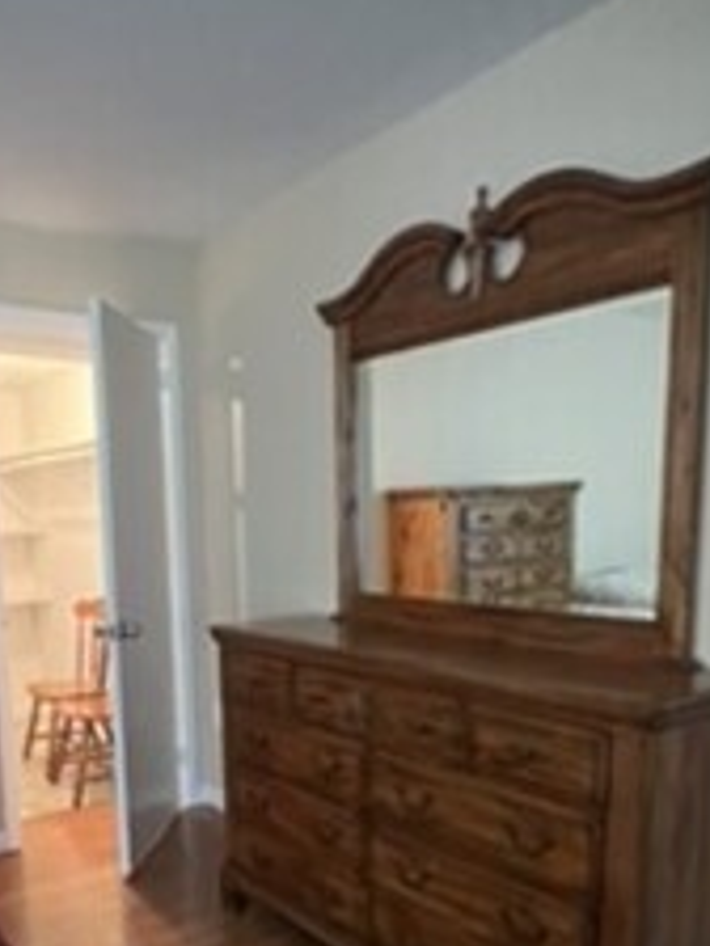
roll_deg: +2.1
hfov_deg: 47.8
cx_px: 273
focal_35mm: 29
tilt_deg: -8.9
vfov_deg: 59.6
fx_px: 793
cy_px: 663
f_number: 1.8
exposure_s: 1/40
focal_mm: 1.57
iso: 800
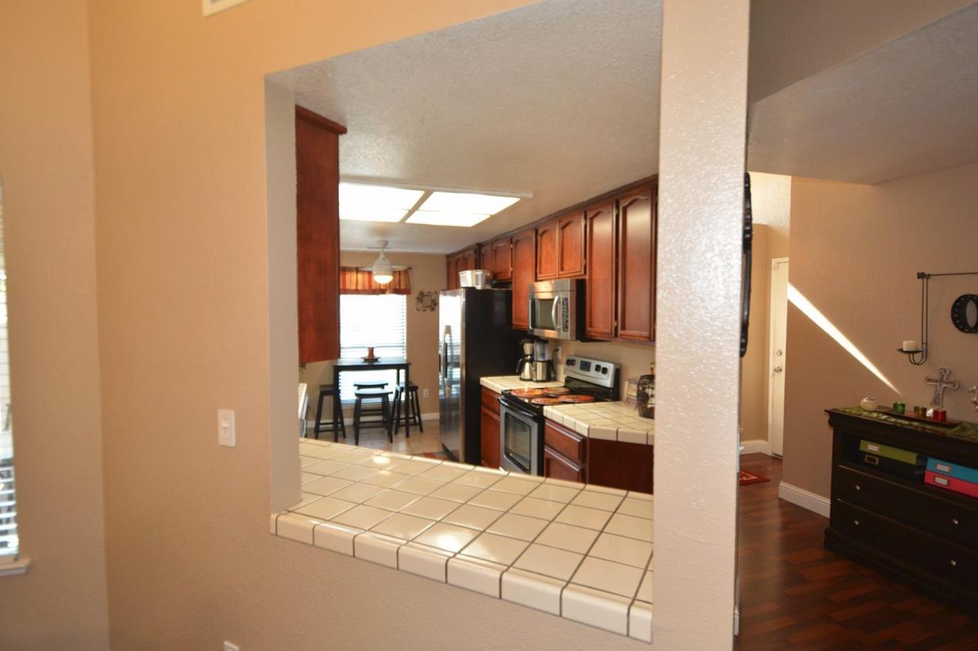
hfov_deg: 93.3
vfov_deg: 70.4
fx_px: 462
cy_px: 326
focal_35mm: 17
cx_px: 500
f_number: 4
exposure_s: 1/60
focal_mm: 10
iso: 640
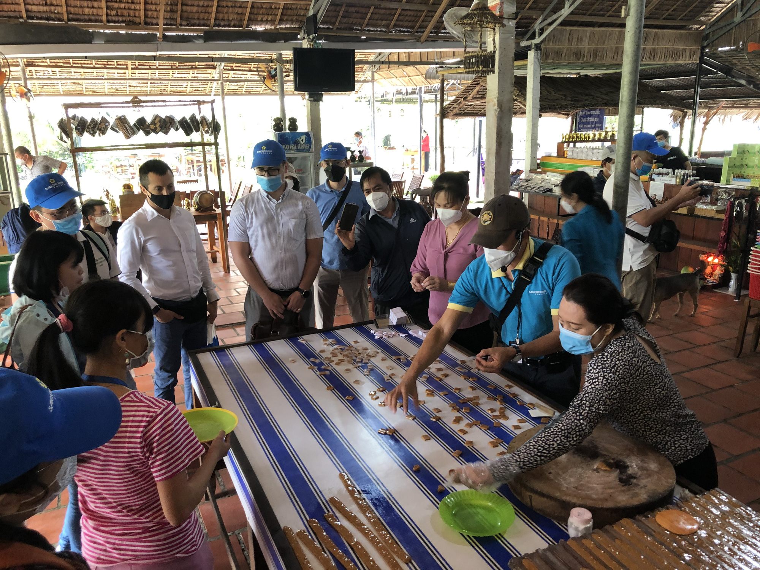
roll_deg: +1.6
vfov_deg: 49.7
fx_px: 615
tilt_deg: -15.9
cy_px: 285
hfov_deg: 63.4
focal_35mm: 28
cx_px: 380
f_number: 1.8
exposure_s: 1/17
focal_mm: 4
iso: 50
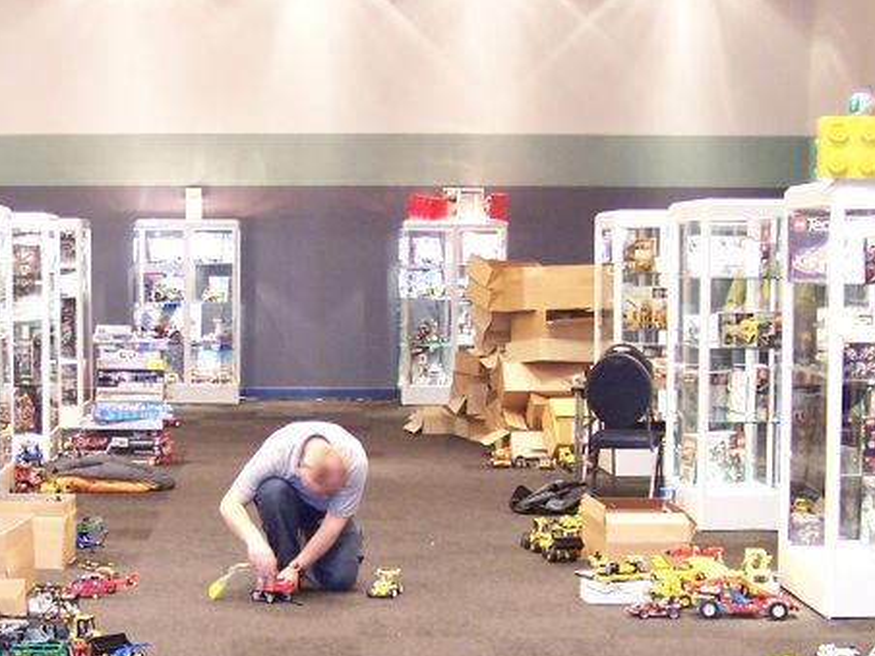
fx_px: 2174
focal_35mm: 86
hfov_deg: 22.5
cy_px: 581
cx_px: 201
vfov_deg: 16.9
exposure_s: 1/4
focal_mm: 6.3
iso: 140
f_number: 2.8
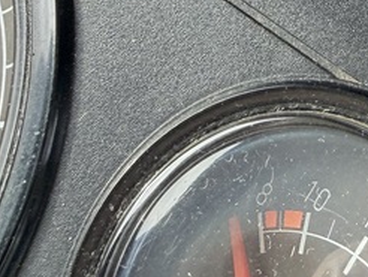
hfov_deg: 15.2
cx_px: 592
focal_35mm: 117
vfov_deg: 11.2
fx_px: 1245
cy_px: -328
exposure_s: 1/121
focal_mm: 2.22
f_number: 2.2
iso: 100
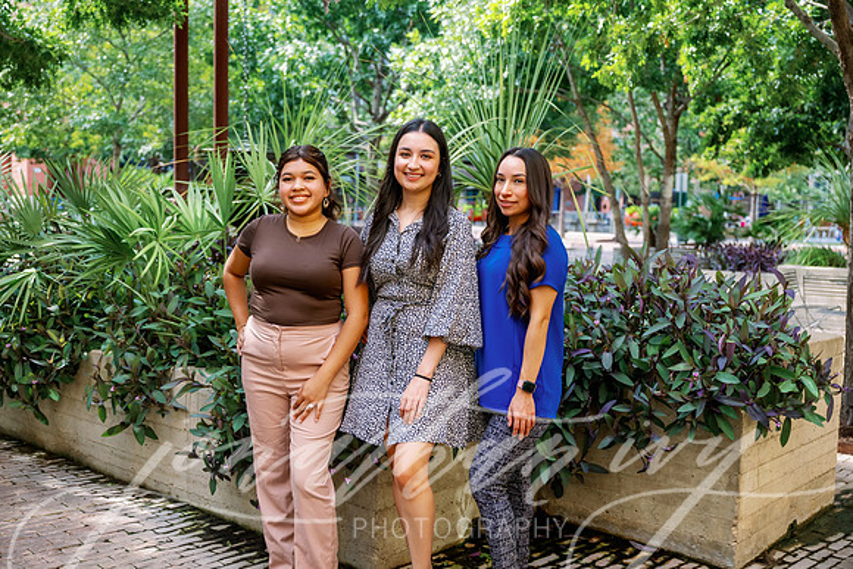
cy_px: 284
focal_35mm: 40
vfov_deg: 33.4
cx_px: 426
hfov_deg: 48.4
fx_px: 948
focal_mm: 40
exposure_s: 1/1600
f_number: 2.8
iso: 800
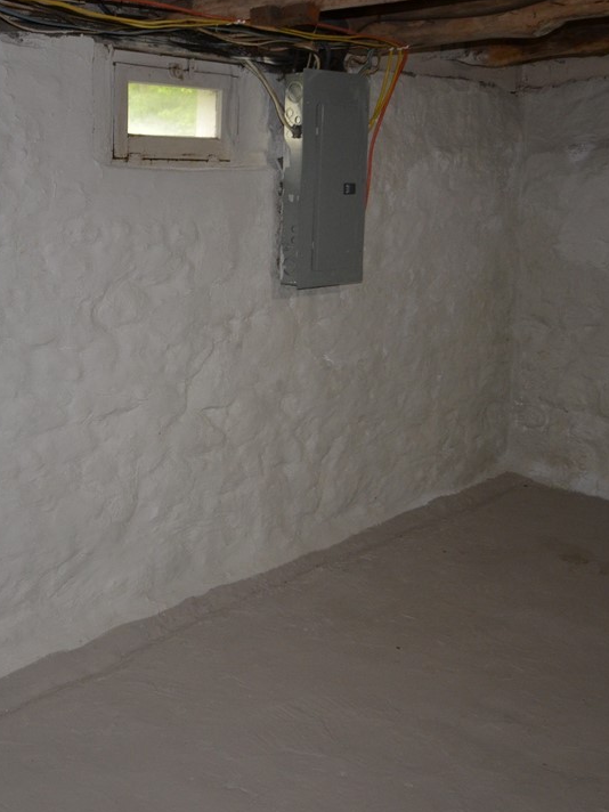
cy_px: 408
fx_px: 1032
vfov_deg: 42.9
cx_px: 167
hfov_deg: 32.4
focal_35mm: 44
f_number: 5.6
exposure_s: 1/60
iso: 800
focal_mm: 20
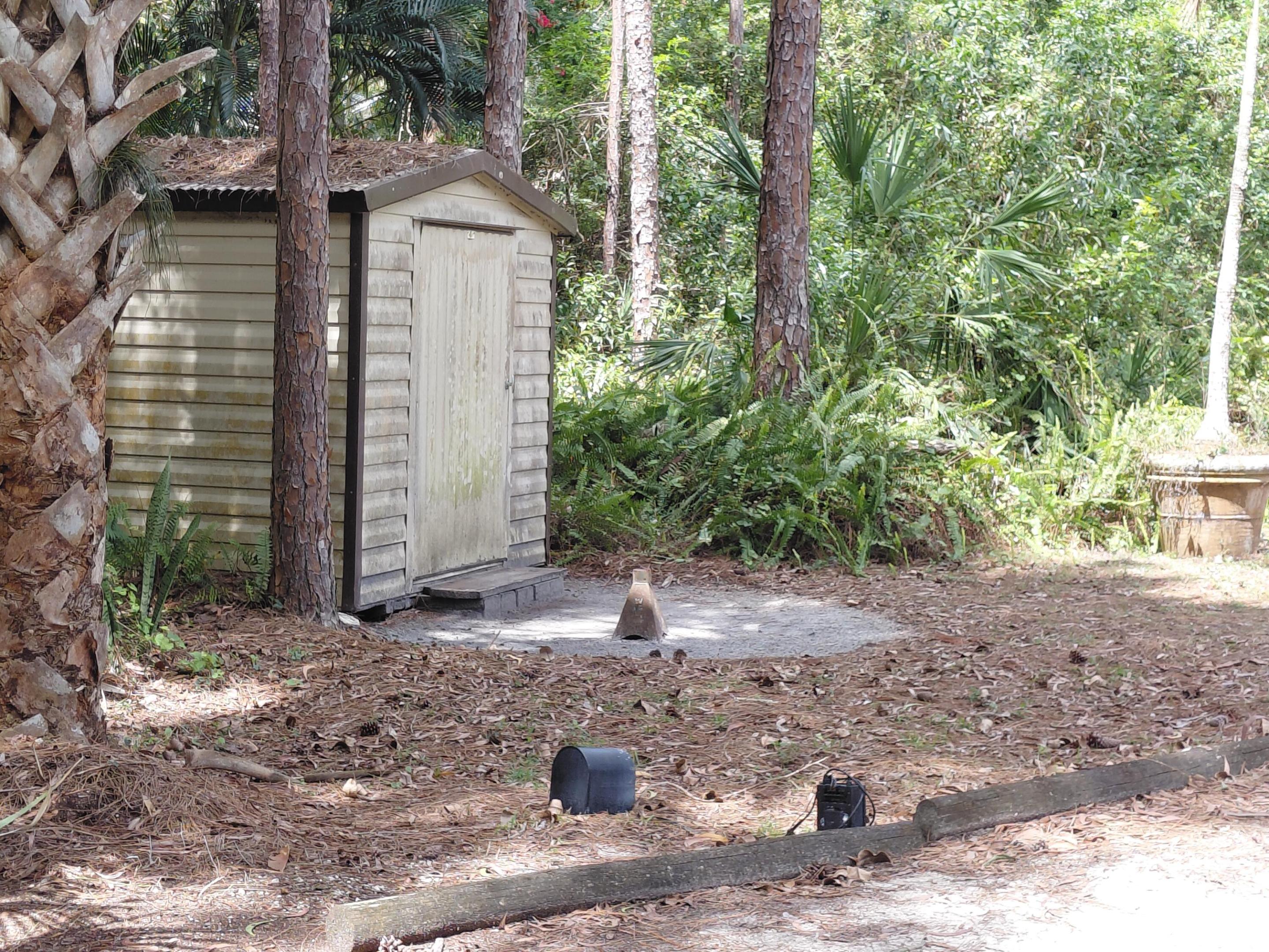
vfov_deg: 54.9
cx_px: 634
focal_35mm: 25
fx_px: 916
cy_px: 476
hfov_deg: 69.4
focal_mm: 4.69
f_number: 1.8
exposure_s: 1/230
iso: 32
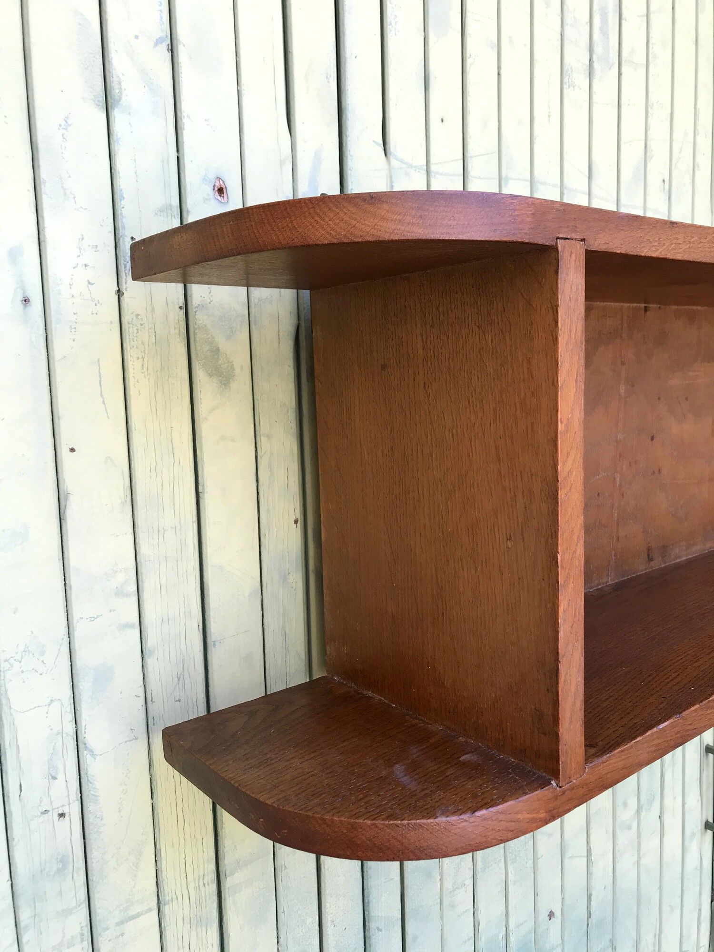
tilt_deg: -6.1
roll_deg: +2.8
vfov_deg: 63.4
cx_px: 357
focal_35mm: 28
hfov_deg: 49.7
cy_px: 476
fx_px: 770
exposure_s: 1/128
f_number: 1.8
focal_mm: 3.99
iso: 20
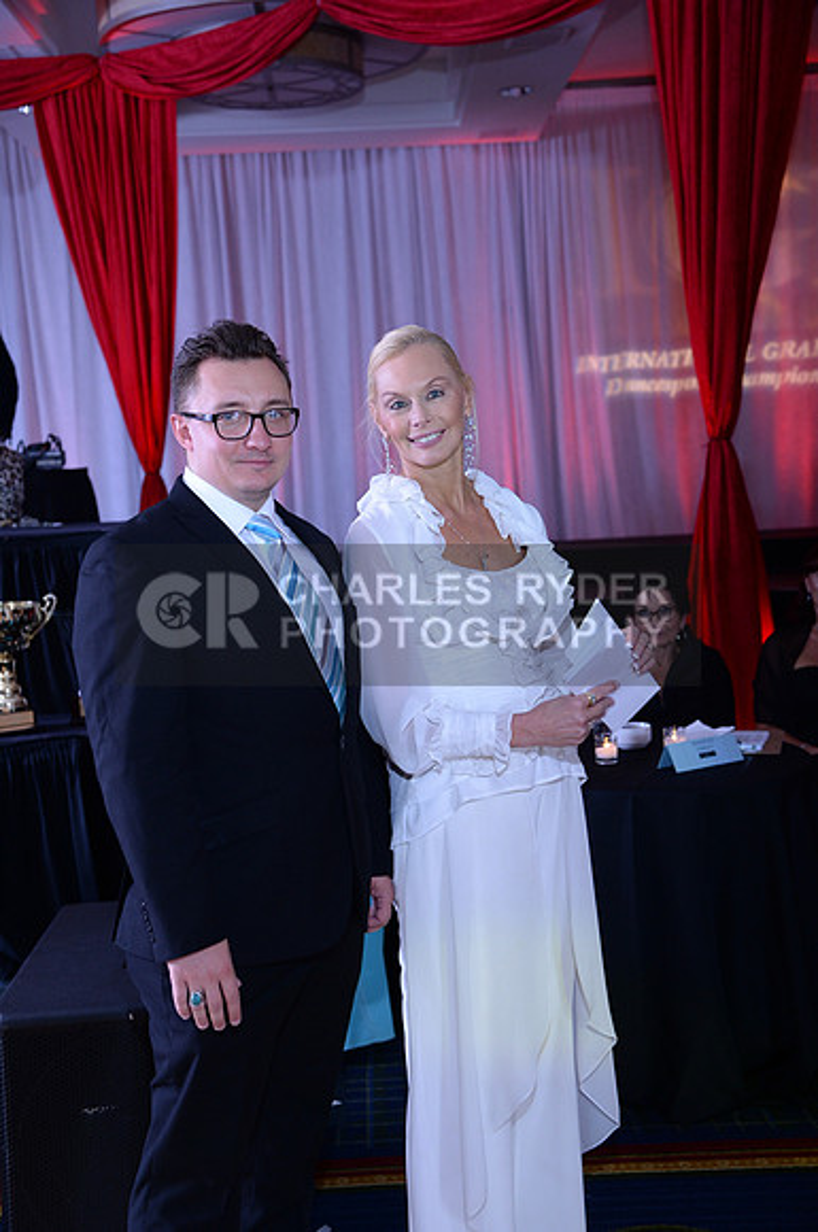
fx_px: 1572
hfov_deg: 29.2
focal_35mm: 46
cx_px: 409
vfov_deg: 42.8
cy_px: 616
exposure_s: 1/250
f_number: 4.5
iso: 1250
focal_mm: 46
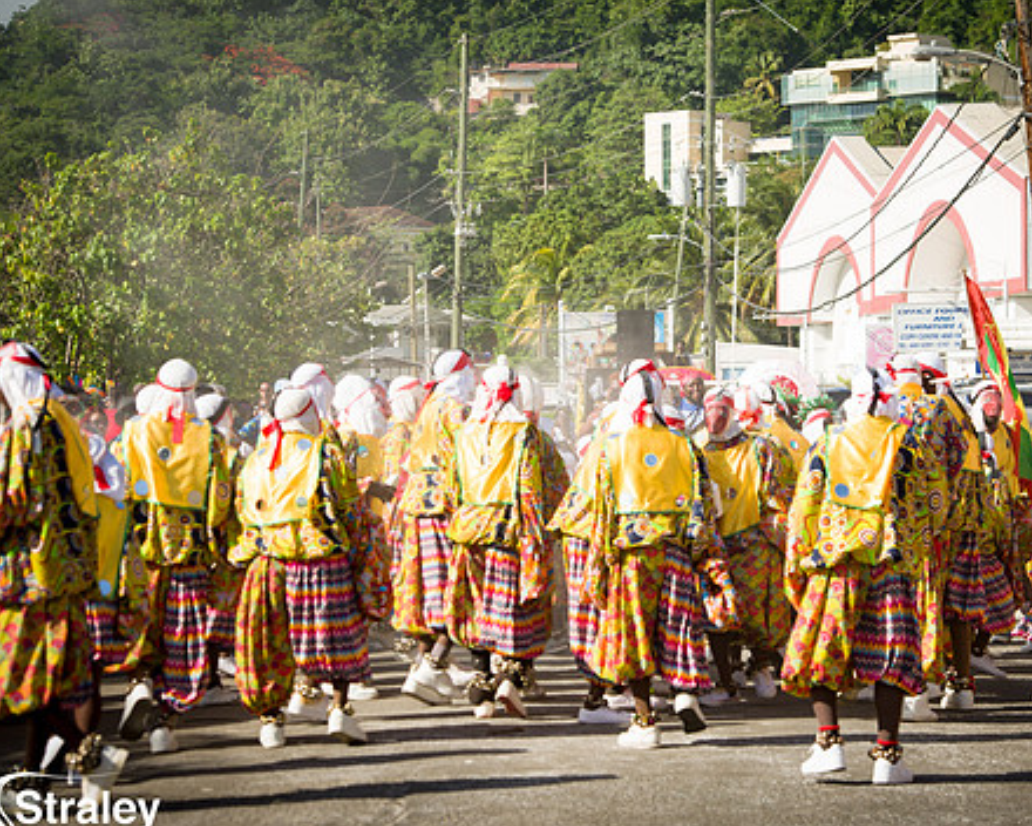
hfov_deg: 15.3
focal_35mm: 126
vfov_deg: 12.2
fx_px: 3848
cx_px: 631
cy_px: 425
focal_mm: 102
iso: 100
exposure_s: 1/200
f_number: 8
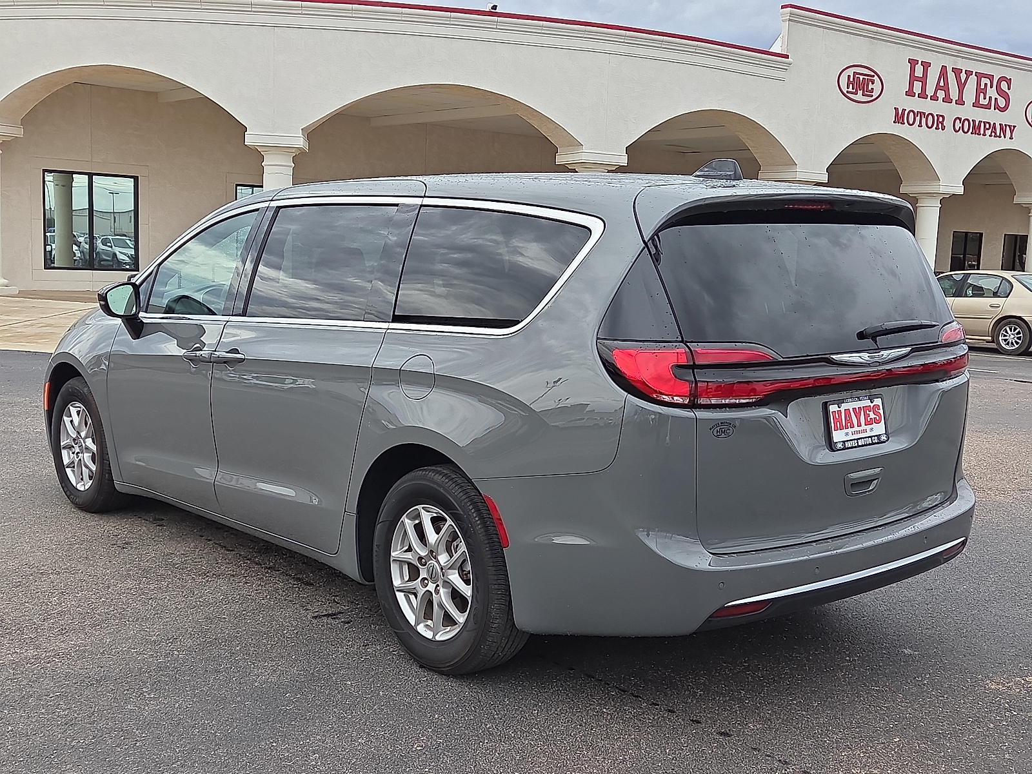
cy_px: 387
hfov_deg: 44.8
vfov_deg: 34.3
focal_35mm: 42
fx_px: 1252
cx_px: 516
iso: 25
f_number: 1.8
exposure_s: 1/333
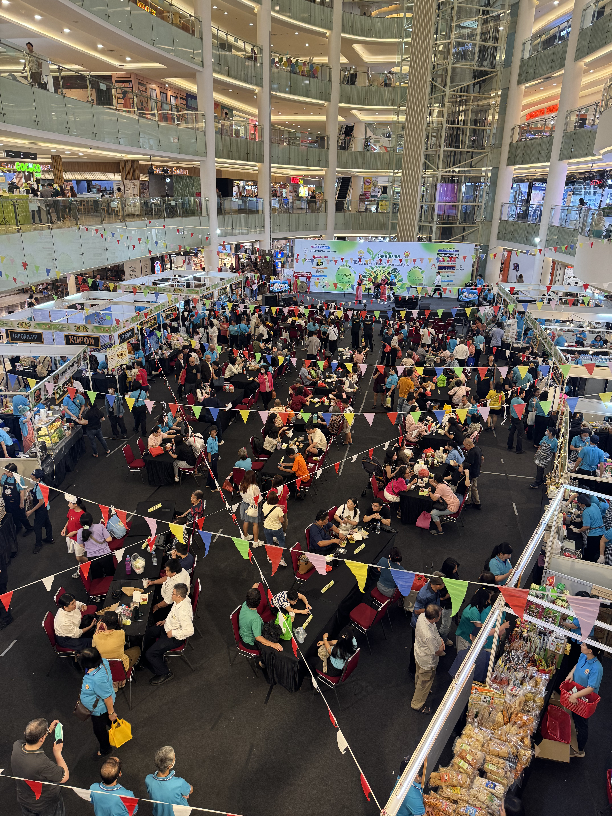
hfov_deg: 56.8
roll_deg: -1.2
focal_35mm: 24
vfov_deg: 71.6
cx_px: 306
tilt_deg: -19.1
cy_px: 408
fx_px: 566
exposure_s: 1/50
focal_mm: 6.76
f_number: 1.78
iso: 160
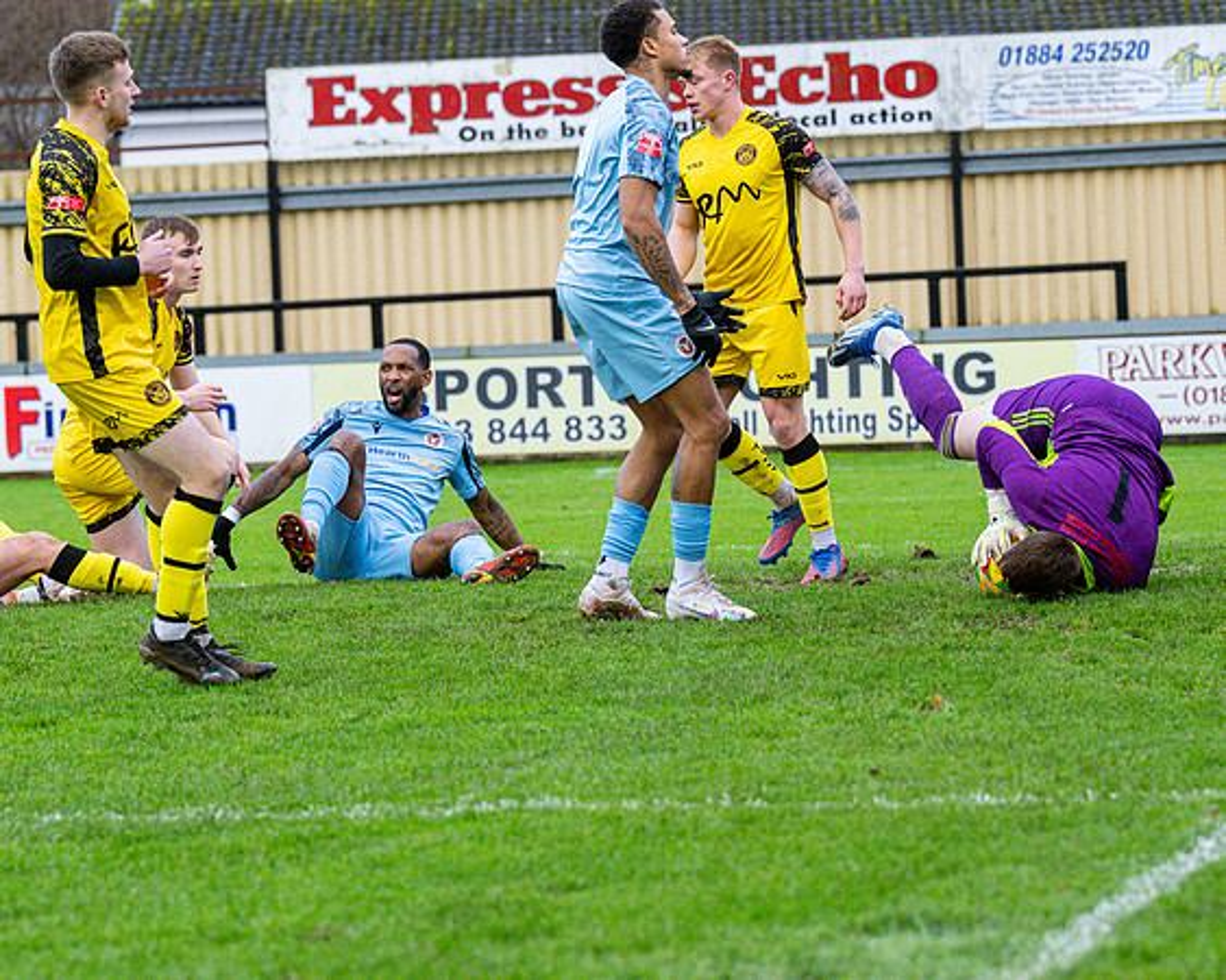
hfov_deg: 9.1
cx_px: 607
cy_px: 802
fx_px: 7711
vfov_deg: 7.3
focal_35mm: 213
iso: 2000
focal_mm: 115
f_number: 4
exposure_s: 1/1250
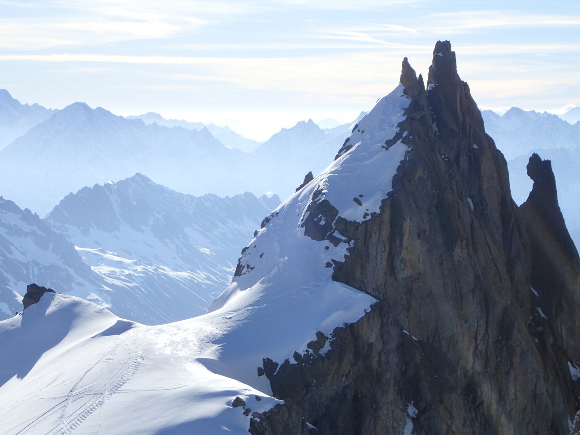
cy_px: 218
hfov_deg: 20.6
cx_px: 283
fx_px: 1592
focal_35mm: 95
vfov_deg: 15.6
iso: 100
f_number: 6.3
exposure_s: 1/500
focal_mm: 16.48
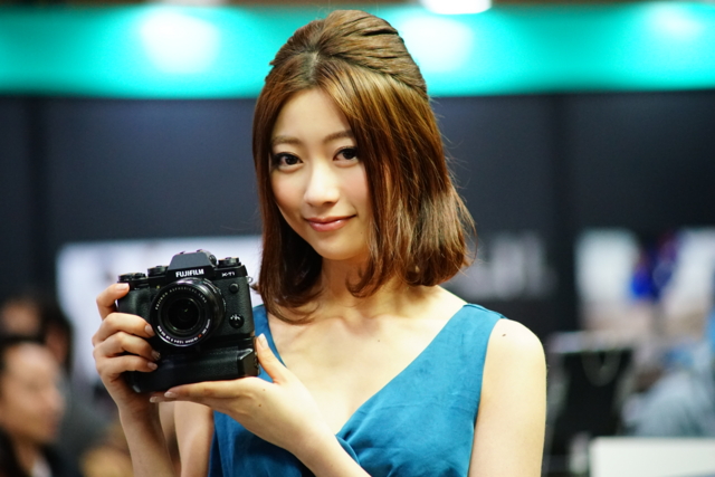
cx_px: 358
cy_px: 238
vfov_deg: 6.5
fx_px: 4172
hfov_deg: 9.8
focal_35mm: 210
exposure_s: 1/200
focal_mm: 210
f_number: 4
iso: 4000
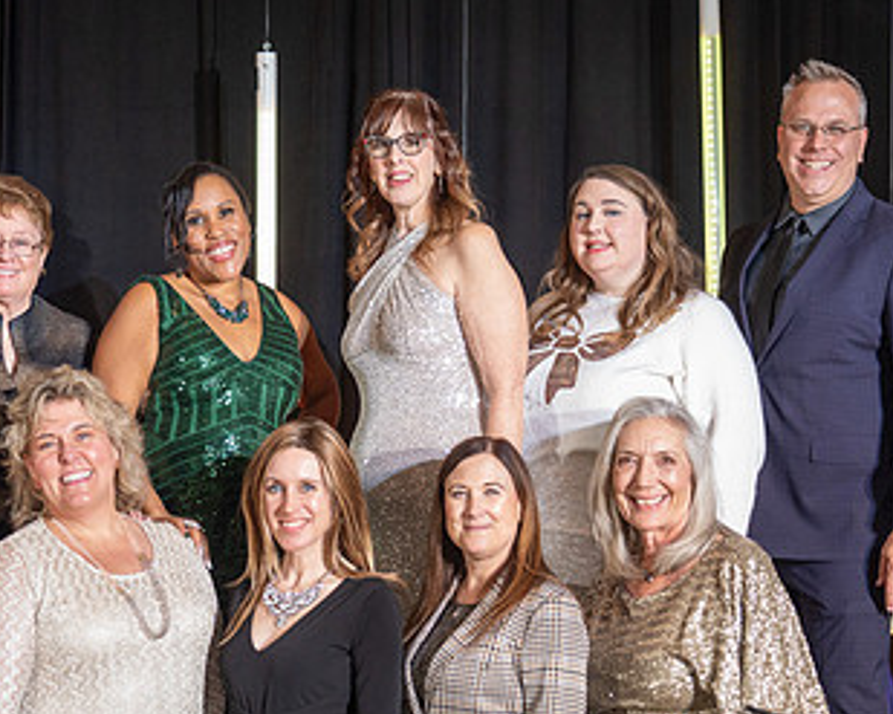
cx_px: 306
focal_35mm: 88
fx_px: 2325
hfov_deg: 21.7
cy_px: 458
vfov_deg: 17.4
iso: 2000
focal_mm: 50
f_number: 4
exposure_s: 1/200
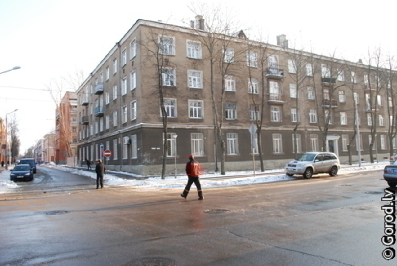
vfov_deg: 43.8
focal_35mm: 30
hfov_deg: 61.8
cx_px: 198
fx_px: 331
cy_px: 133
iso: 640
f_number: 6.7
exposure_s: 1/180
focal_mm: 20
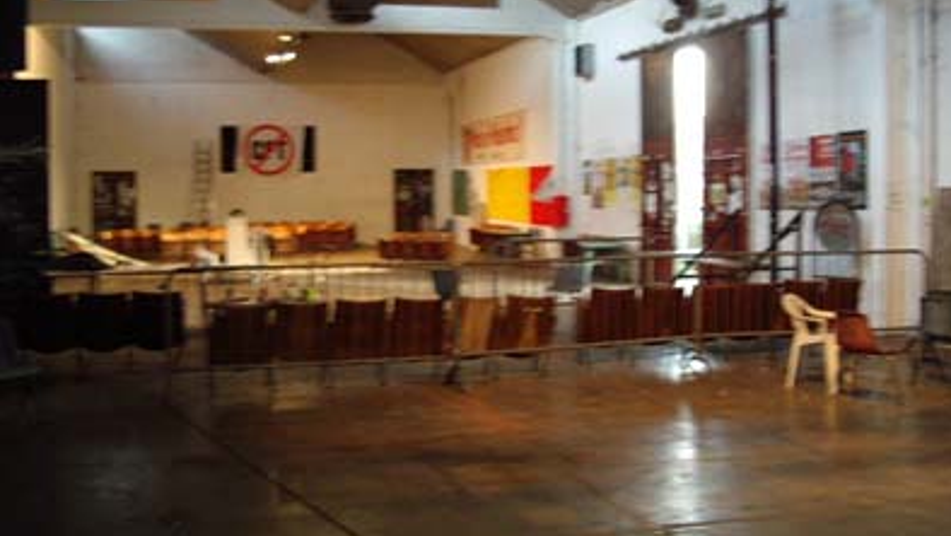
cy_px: 227
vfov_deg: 28.3
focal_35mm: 42
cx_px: 480
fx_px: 1060
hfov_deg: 48.3
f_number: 2.6
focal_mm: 5.8
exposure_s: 1/4
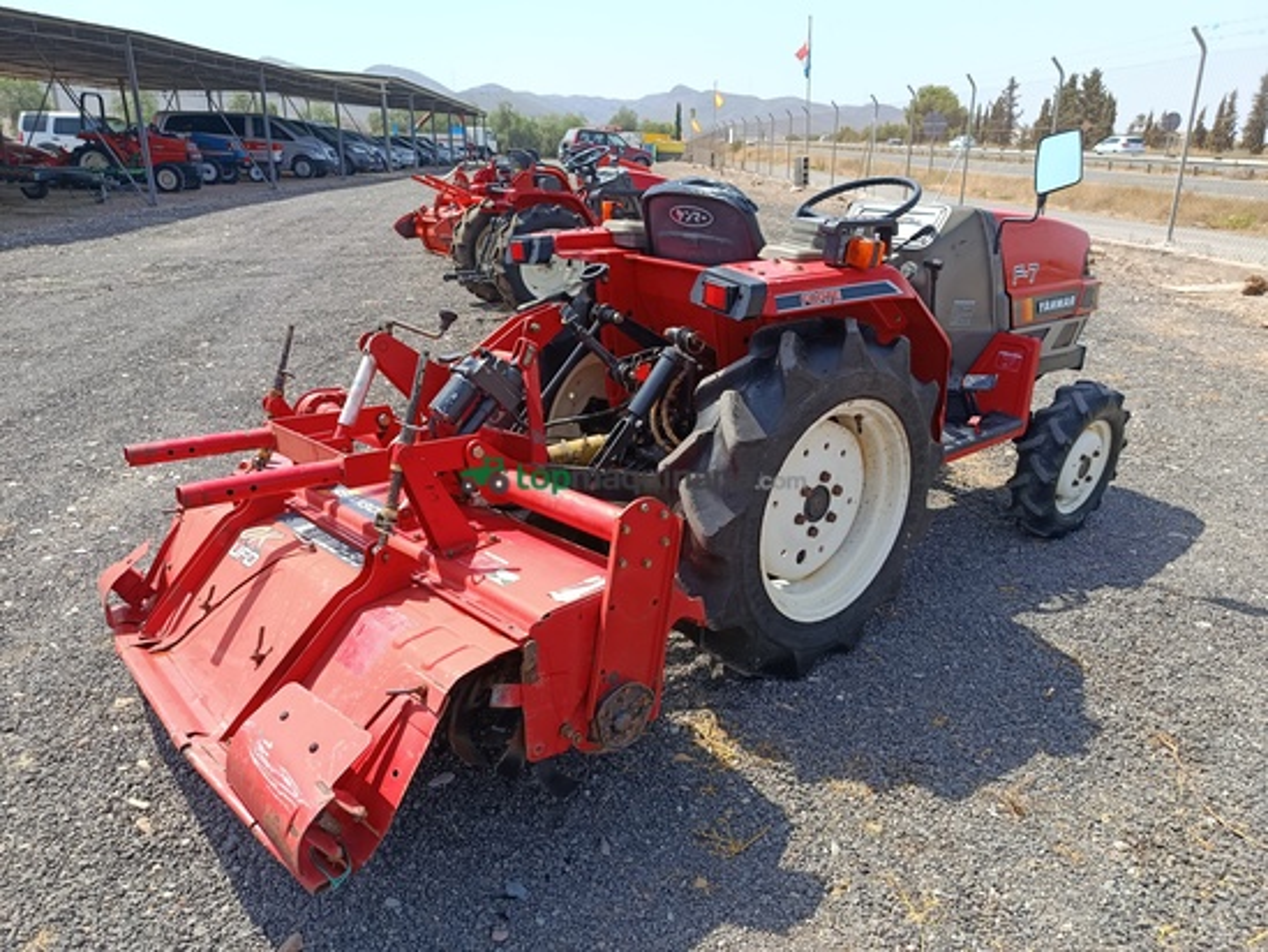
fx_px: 879
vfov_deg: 56.8
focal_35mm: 24
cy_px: 476
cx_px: 634
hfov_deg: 71.6
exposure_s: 1/271
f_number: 1.7
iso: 50
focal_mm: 5.24
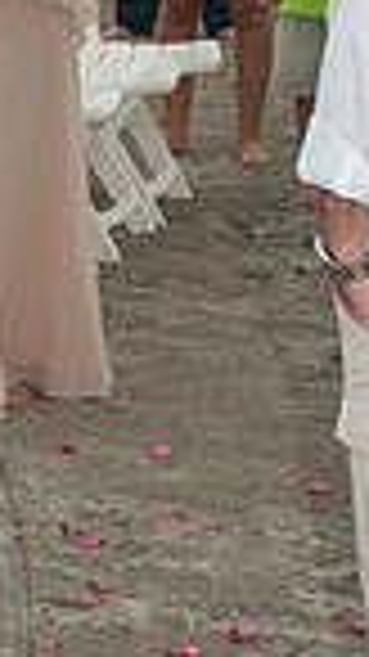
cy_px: 36
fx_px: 2699
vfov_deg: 13.7
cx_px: -236
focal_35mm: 155
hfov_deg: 7.6
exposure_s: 1/100
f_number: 5.6
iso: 400
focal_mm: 32
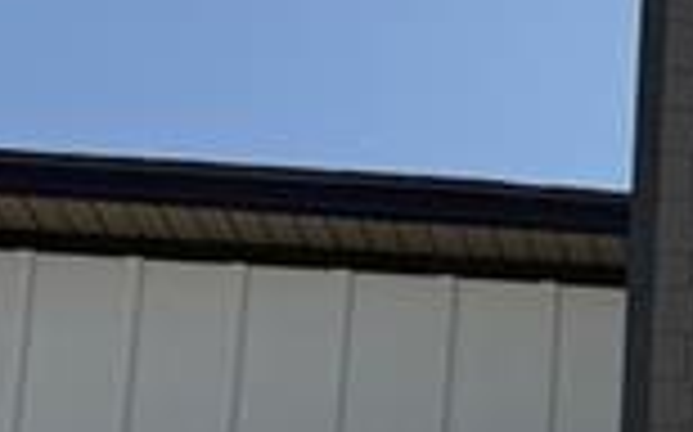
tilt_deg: +13.2
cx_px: 1188
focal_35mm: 127
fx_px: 2397
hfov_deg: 14.7
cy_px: 1030
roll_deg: -0.3
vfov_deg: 9.2
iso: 80
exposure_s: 1/7353
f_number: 1.78
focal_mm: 6.76
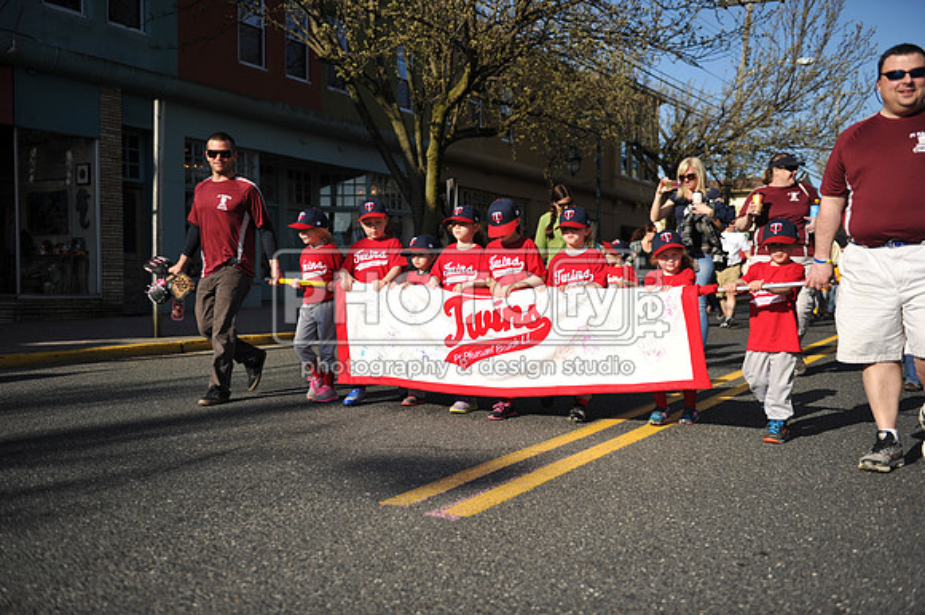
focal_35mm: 35
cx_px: 462
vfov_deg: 37.8
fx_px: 899
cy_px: 308
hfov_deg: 54.5
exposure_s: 1/8000
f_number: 2.8
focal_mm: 35
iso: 400
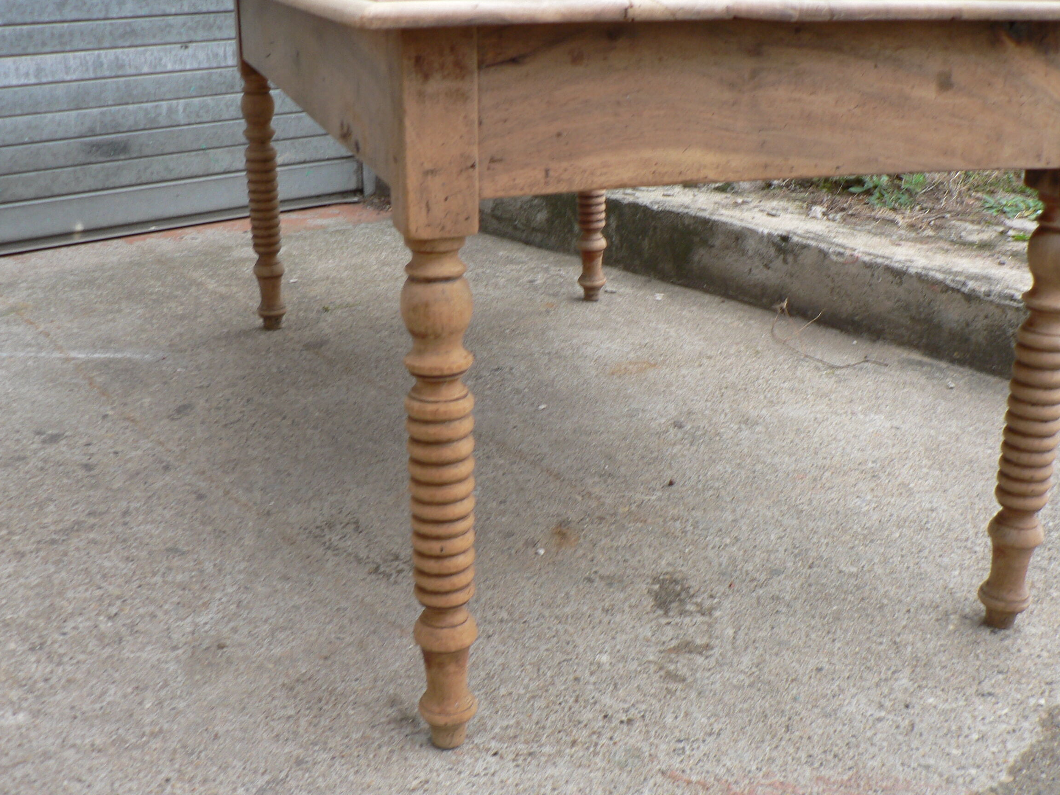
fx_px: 1225
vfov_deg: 35.9
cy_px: 360
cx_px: 563
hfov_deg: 46.8
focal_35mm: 40
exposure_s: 1/30
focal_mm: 6
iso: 80
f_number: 2.8
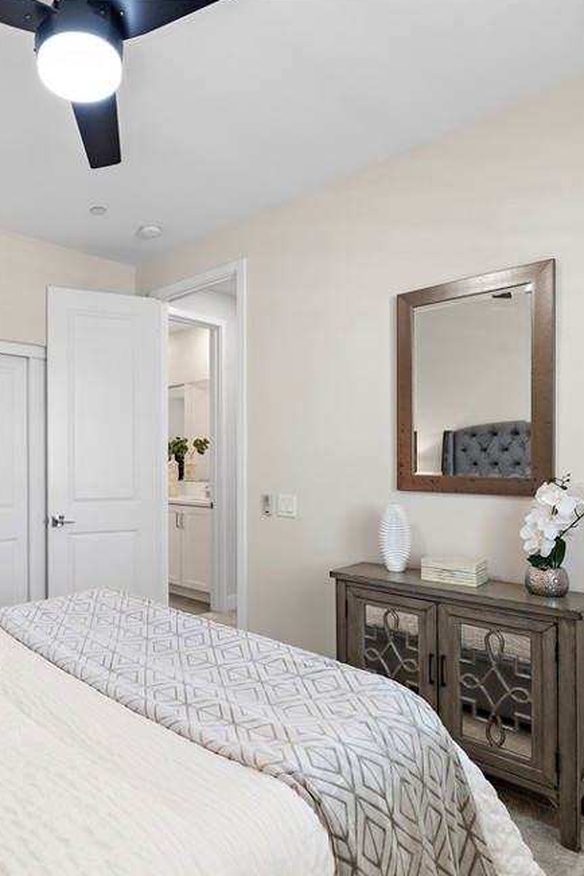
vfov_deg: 78.6
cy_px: 452
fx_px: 535
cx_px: 152
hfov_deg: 54.8
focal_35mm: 22
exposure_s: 1/250
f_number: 8
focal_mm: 14
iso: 500
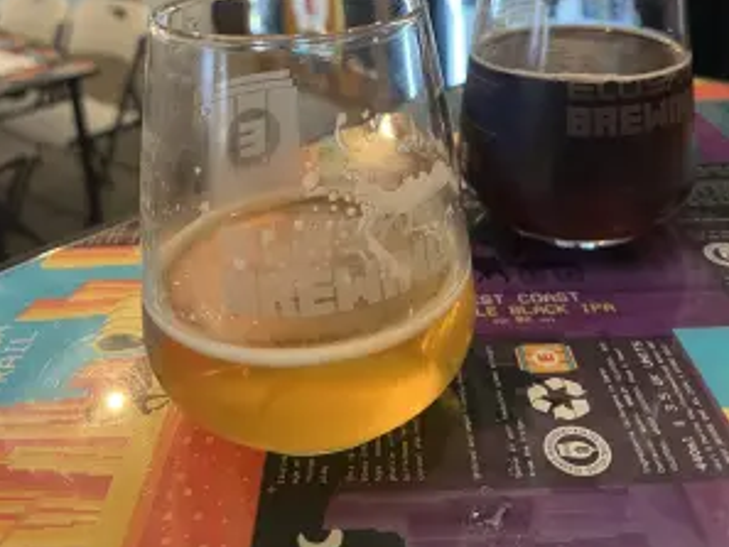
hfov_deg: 52.6
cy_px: 74
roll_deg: +2.6
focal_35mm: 35
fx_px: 737
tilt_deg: -18.5
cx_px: 363
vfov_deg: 38.4
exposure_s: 1/50
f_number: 1.6
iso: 250
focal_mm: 5.1
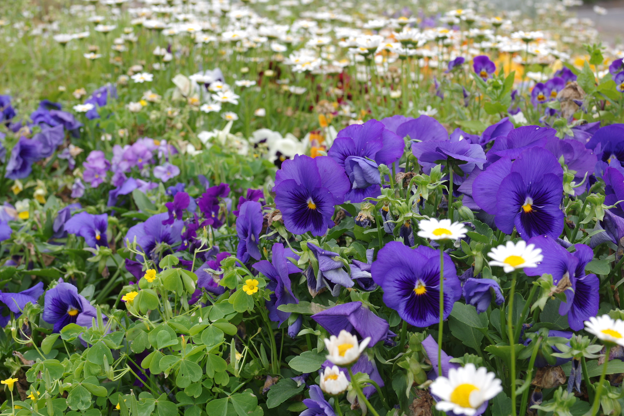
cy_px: 208
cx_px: 312
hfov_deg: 42.7
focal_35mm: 46
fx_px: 797
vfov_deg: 29.2
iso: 100
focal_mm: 31
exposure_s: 1/125
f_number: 8
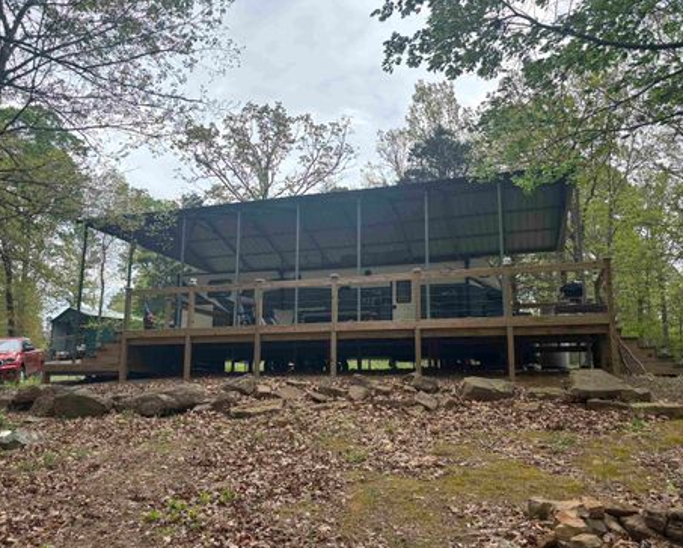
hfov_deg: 62.2
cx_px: 335
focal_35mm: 28
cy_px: 280
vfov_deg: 51.6
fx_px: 566
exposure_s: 1/1437
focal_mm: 5.96
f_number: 1.6
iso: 50
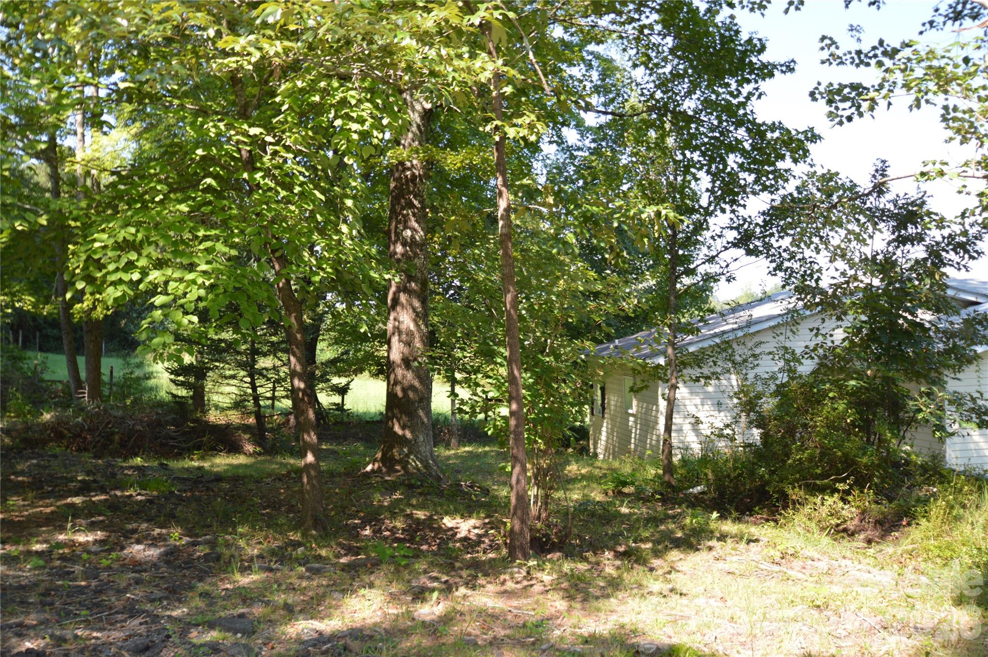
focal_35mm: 36
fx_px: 987
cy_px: 328
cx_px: 494
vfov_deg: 36.8
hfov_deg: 53.2
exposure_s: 1/125
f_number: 4.5
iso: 125
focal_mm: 24
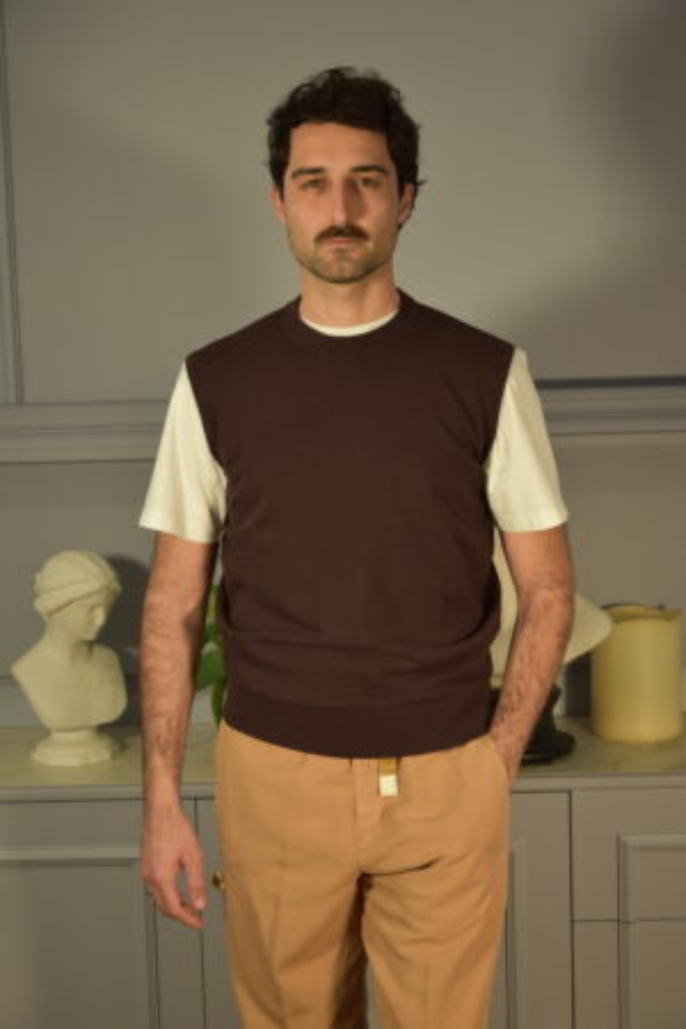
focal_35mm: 75
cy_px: 514
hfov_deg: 18.2
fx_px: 2144
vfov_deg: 27.0
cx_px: 343
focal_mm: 50
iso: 500
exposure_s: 1/30
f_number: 5
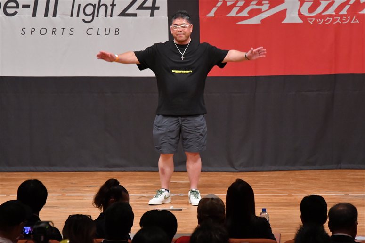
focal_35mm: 255
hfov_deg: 8.1
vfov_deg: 5.4
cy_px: 122
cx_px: 182
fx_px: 2584
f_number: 5.6
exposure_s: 1/400
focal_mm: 170
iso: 6400
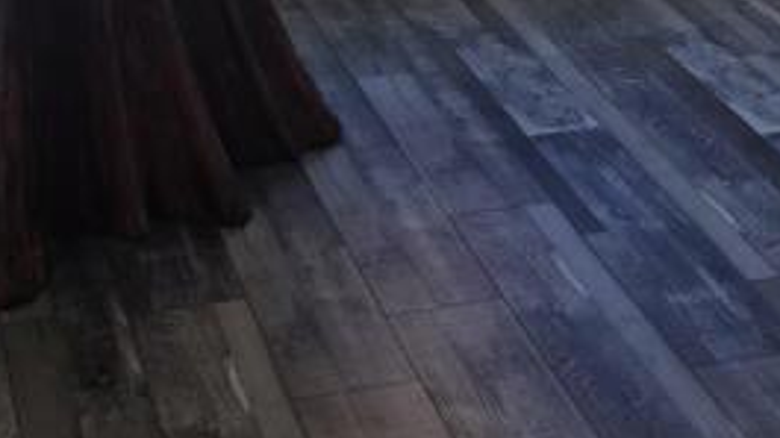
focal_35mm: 97
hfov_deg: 22.0
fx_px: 2006
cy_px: -567
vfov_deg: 10.8
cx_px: 338
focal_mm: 6.3
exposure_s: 1/120
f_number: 1.7
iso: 32
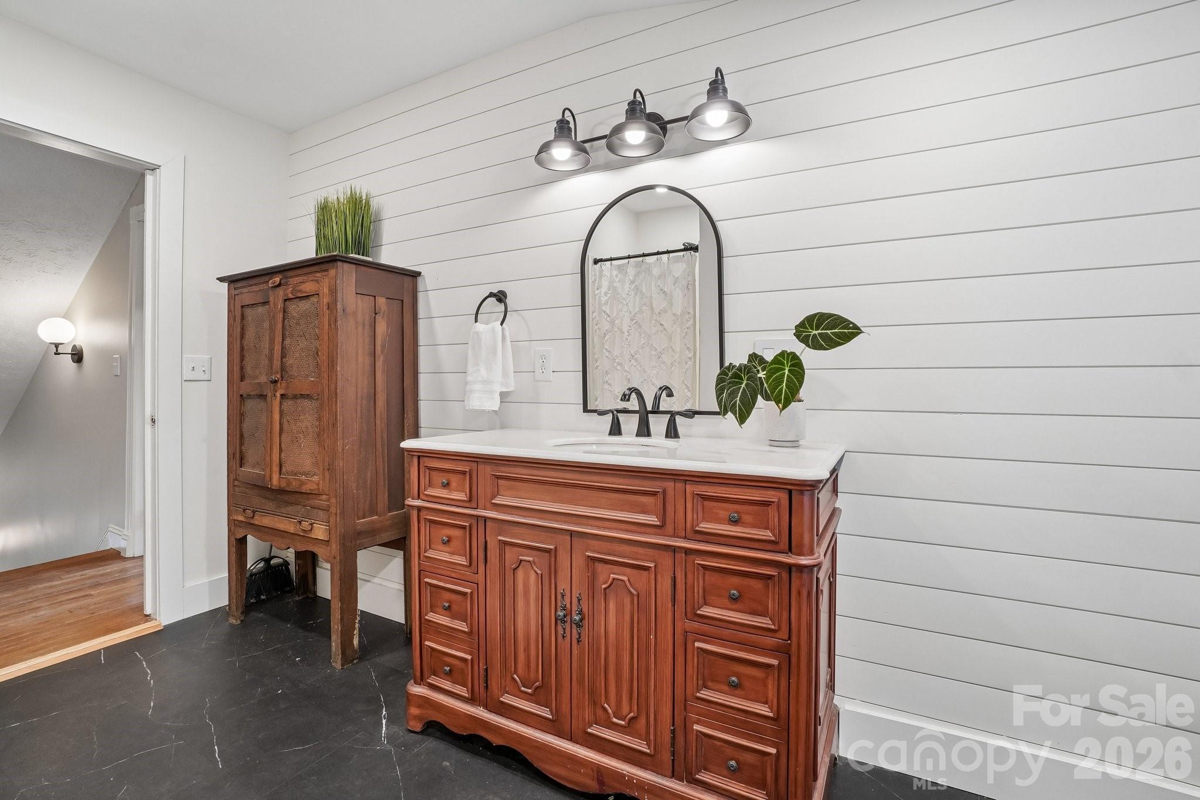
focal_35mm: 15
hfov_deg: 100.4
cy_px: 400
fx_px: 500
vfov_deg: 77.3
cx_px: 600
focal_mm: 10
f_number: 8
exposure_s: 1/15
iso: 400
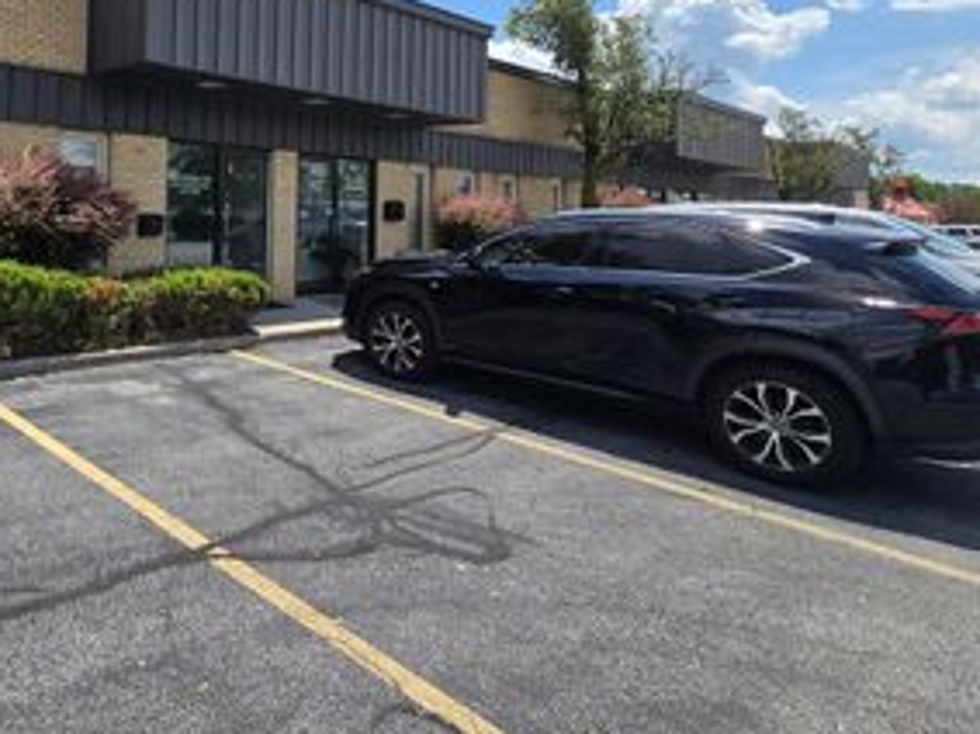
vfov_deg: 55.9
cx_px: 184
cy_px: 182
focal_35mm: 23
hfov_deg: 66.5
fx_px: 651
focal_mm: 2.2
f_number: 2.2
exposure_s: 1/2767
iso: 50
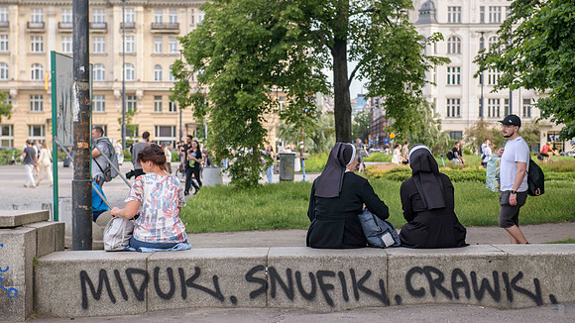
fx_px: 1157
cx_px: 300
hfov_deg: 27.9
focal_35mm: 76
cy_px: 162
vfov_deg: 15.9
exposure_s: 1/160
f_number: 5
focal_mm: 66
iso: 160
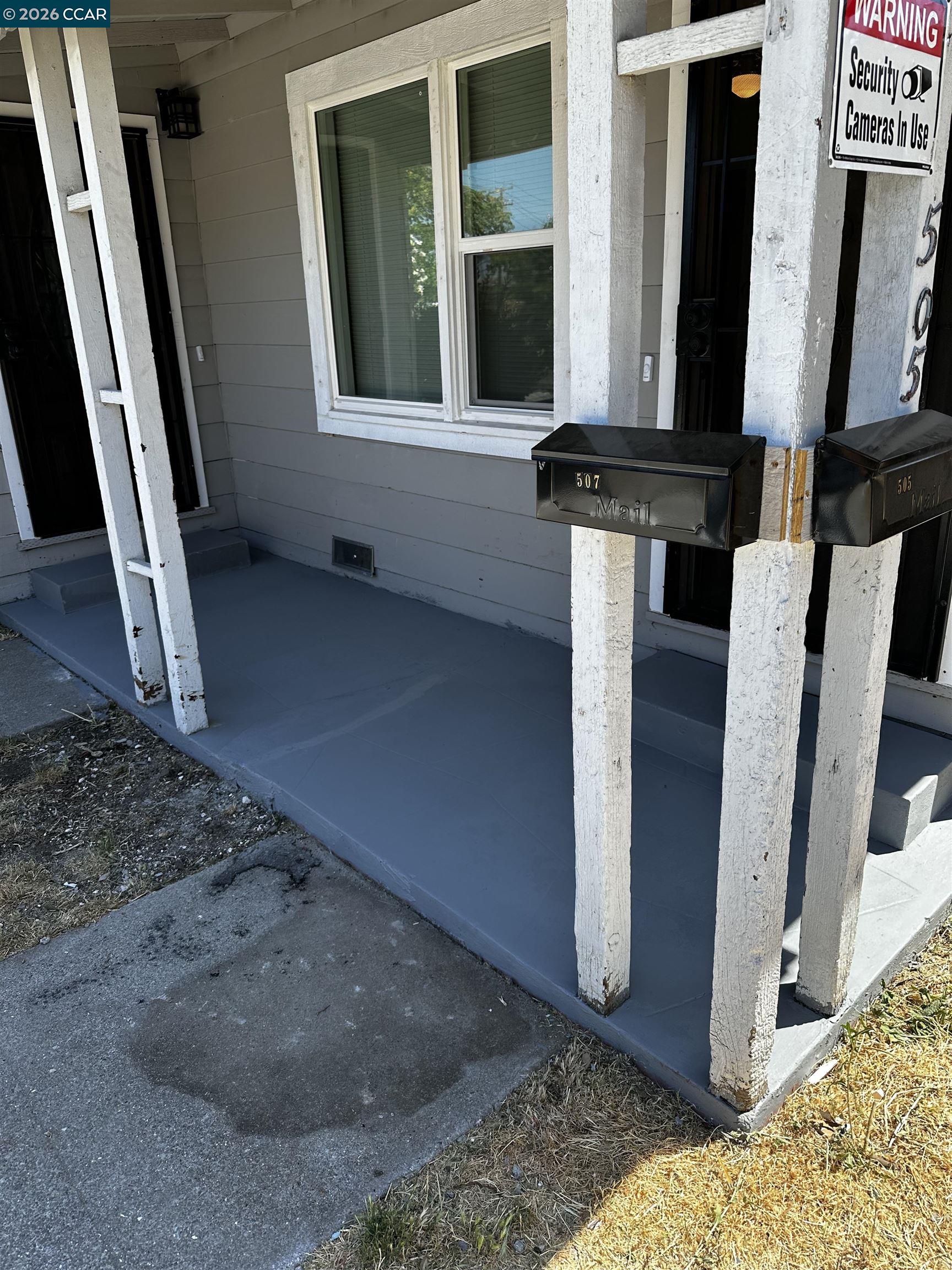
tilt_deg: -18.9
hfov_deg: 56.8
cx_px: 476
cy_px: 635
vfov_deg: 71.6
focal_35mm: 24
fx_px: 880
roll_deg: +4.4
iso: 80
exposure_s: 1/1029
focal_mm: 6.86
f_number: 1.78
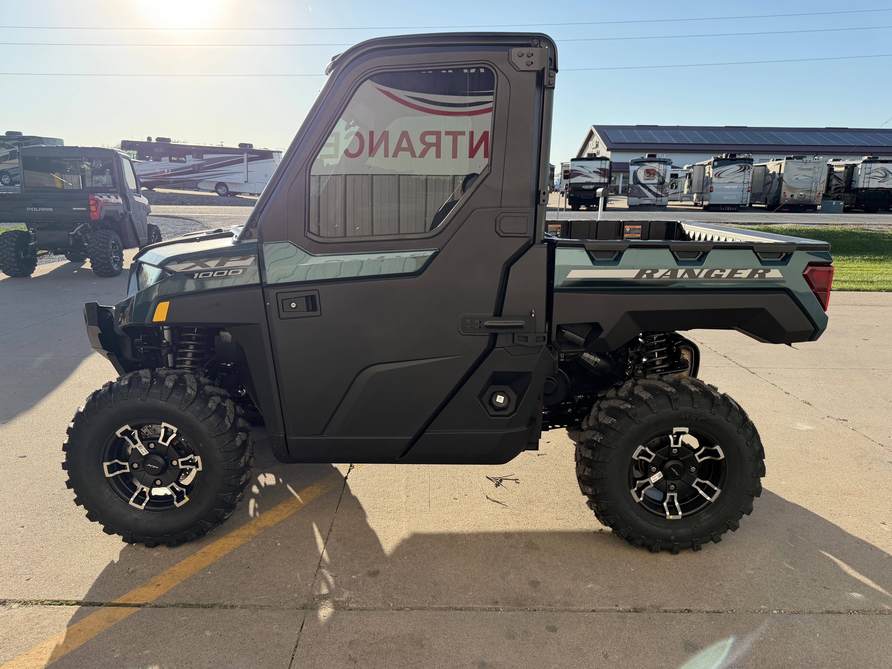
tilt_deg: -13.3
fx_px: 618
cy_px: 334
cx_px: 446
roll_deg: -0.2
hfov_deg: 71.6
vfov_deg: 56.8
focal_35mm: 24
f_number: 1.78
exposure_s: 1/2299
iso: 100
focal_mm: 6.76
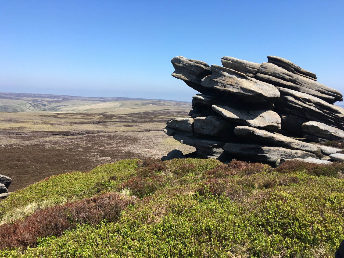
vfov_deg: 48.2
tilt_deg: -6.2
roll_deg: -0.5
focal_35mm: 29
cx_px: 172
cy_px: 129
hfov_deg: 61.7
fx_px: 288
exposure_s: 1/986
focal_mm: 4.15
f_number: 2.2
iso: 25
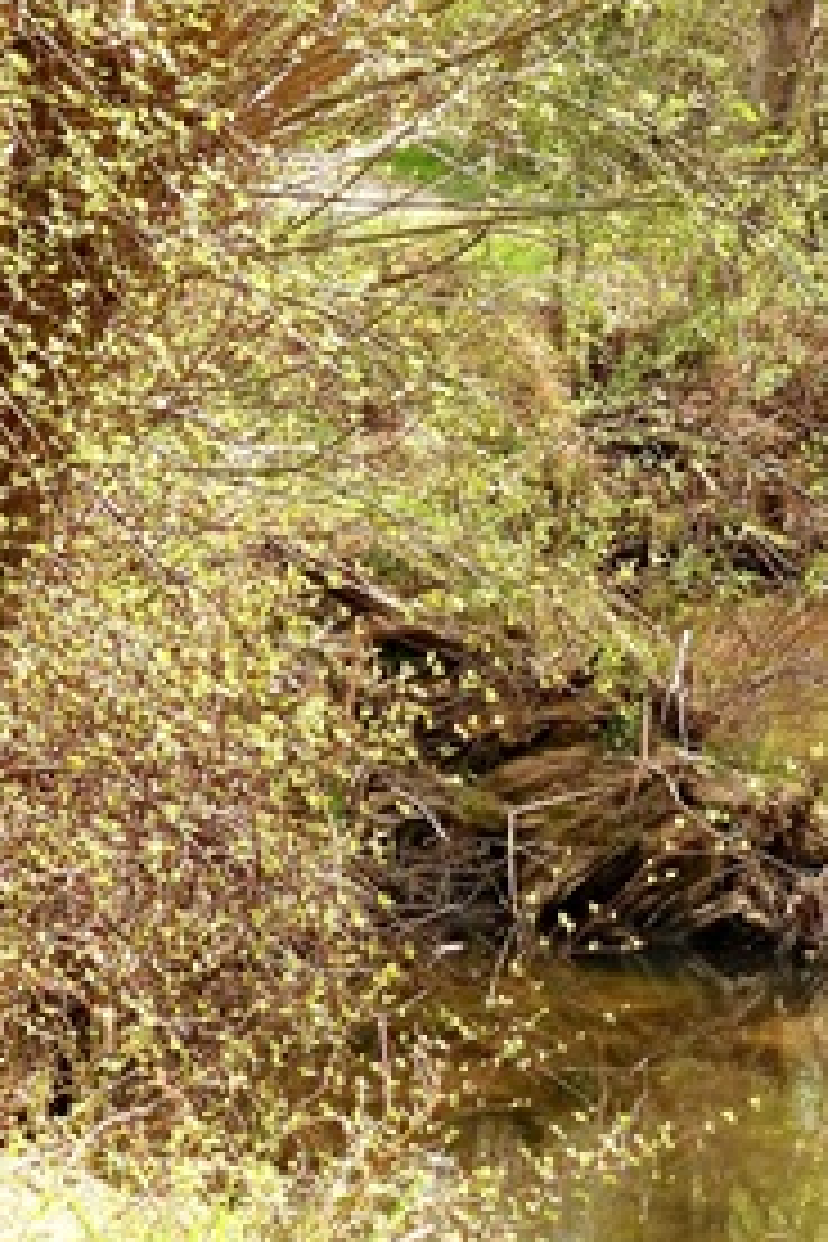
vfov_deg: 11.3
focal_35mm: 181
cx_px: 1053
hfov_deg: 7.5
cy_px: 310
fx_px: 6244
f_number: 3.5
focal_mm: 10.7
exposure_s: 1/320
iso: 100
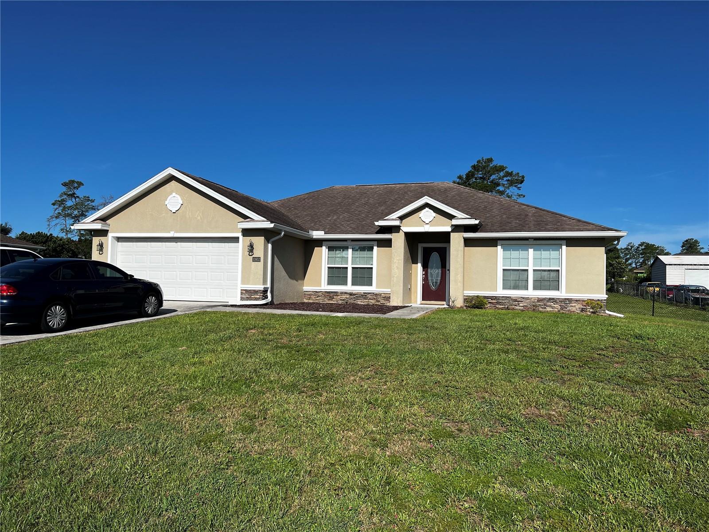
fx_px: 533
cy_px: 266
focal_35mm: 26
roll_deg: -2.3
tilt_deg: +3.1
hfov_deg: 67.3
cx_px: 354
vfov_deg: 53.1
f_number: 1.5
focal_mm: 5.7
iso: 50
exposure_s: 1/6579
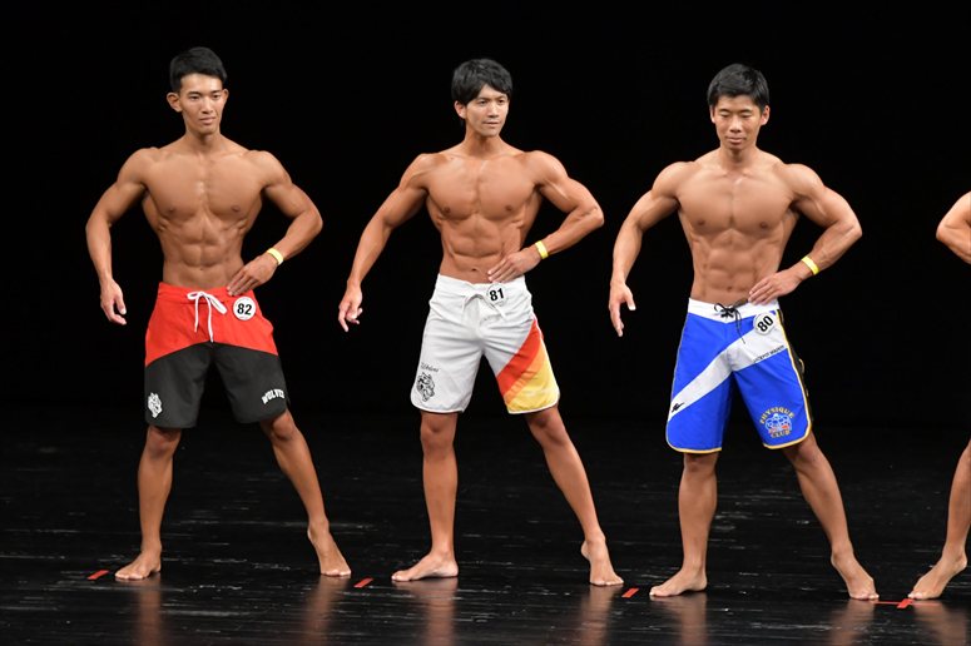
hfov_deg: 7.6
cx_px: 486
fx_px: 7279
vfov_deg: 5.1
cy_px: 323
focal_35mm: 270
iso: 3200
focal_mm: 180
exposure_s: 1/400
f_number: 5.6
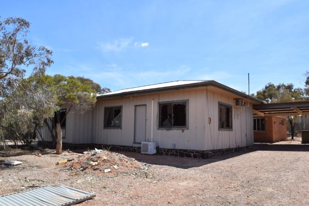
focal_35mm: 27
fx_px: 232
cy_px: 103
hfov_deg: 67.4
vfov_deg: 47.9
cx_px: 154
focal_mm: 18
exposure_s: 1/400
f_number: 10
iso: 200
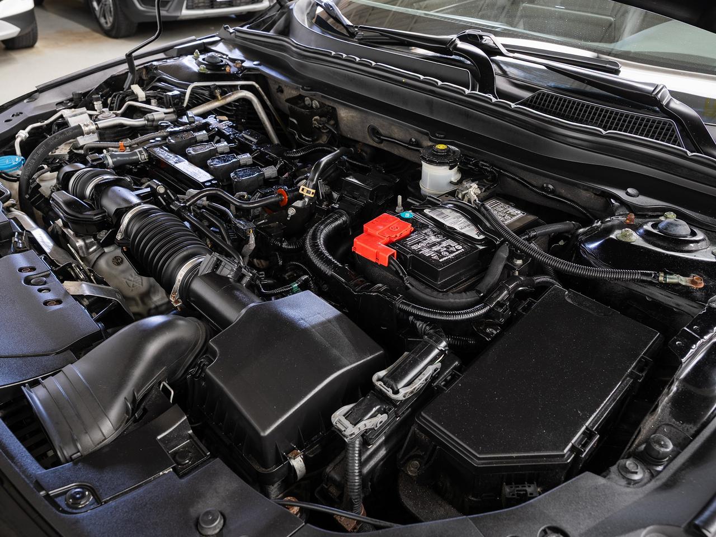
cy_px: 268
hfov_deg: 67.4
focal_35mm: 26
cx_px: 358
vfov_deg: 53.1
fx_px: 537
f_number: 7.1
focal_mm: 24
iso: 100
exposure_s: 2
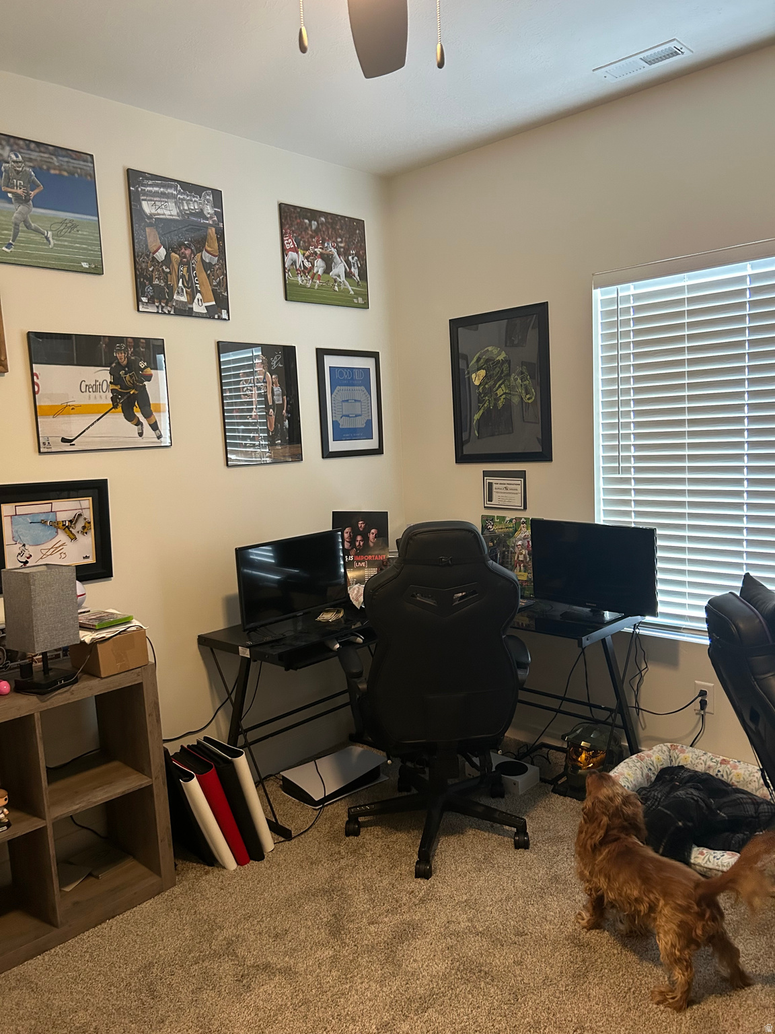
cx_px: 388
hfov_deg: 53.1
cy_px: 517
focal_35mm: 26
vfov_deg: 67.3
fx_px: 776
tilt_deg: -7.5
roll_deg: +2.1
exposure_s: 1/40
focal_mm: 5.7
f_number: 1.5
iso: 400
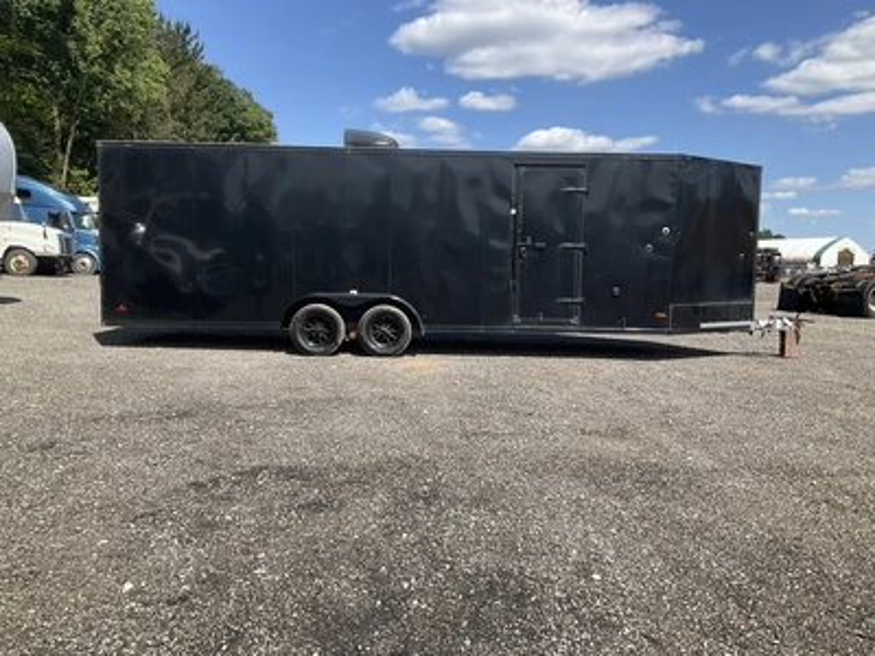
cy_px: 328
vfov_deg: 48.2
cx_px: 438
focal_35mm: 29
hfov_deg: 61.7
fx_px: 733
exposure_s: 1/1577
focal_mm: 3
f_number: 1.8
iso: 25
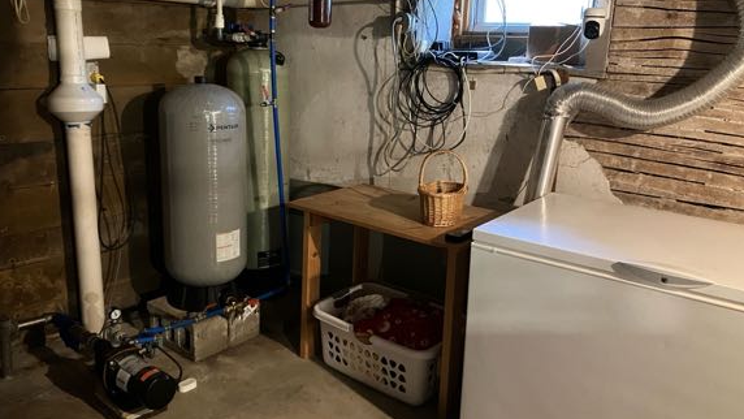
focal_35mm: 32
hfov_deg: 61.0
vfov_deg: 36.7
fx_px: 631
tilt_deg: -13.6
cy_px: 196
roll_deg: -1.1
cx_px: 368
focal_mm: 3.99
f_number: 1.8
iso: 640
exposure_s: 1/20
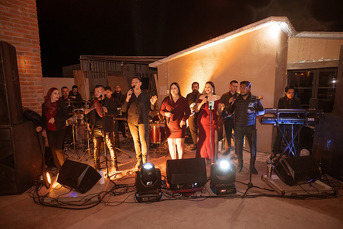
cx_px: 172
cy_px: 114
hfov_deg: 84.0
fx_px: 191
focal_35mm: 20
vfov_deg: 62.0
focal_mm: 20
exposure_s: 1/40
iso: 1600
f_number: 4
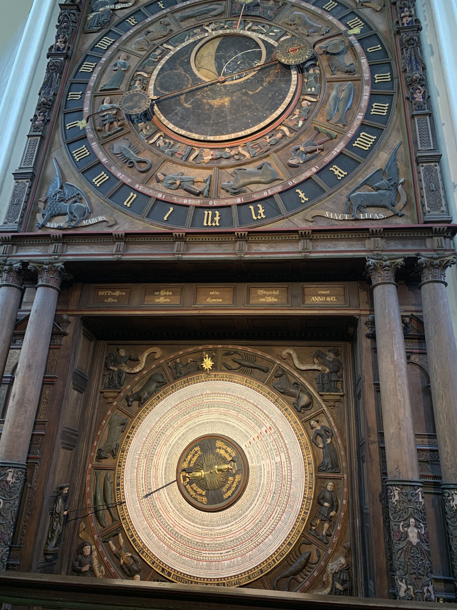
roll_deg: -3.0
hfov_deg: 53.1
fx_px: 458
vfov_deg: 67.3
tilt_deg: +24.3
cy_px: 305
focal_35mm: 26
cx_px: 228
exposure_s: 1/50
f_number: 1.8
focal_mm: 4.25
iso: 64
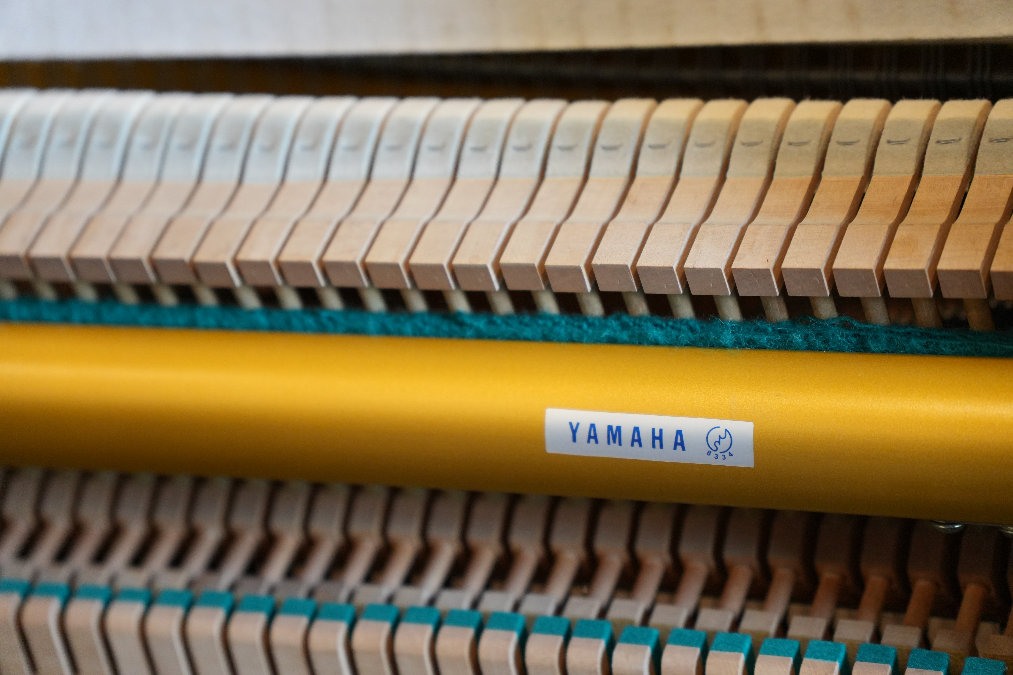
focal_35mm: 105
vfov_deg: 13.0
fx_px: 2954
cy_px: 338
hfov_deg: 19.5
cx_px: 506
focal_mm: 70
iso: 1600
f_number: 2.8
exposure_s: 1/125
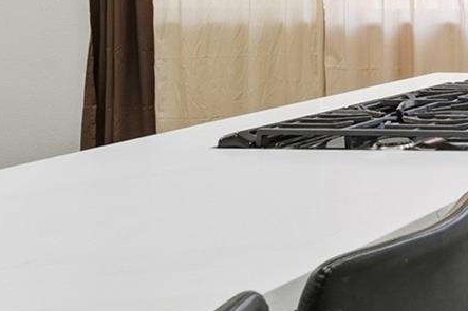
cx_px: 992
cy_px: -29
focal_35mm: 74
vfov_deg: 17.8
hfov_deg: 17.3
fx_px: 962
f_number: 8
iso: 200
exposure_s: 1/30
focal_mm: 16
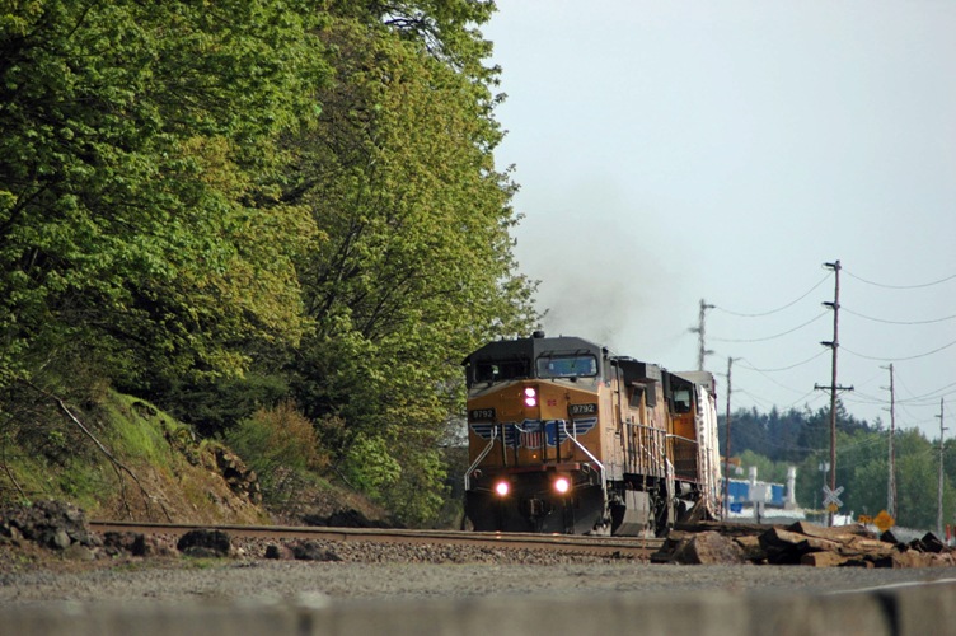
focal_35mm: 330
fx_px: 8755
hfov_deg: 6.2
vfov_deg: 4.2
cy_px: 318
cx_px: 478
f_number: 5
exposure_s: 1/1600
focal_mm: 220
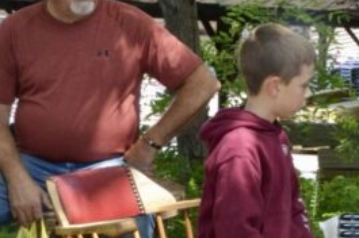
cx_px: 432
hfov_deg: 13.5
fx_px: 1474
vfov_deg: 9.2
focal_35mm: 148
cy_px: 223
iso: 1250
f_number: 22
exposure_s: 1/60
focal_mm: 34
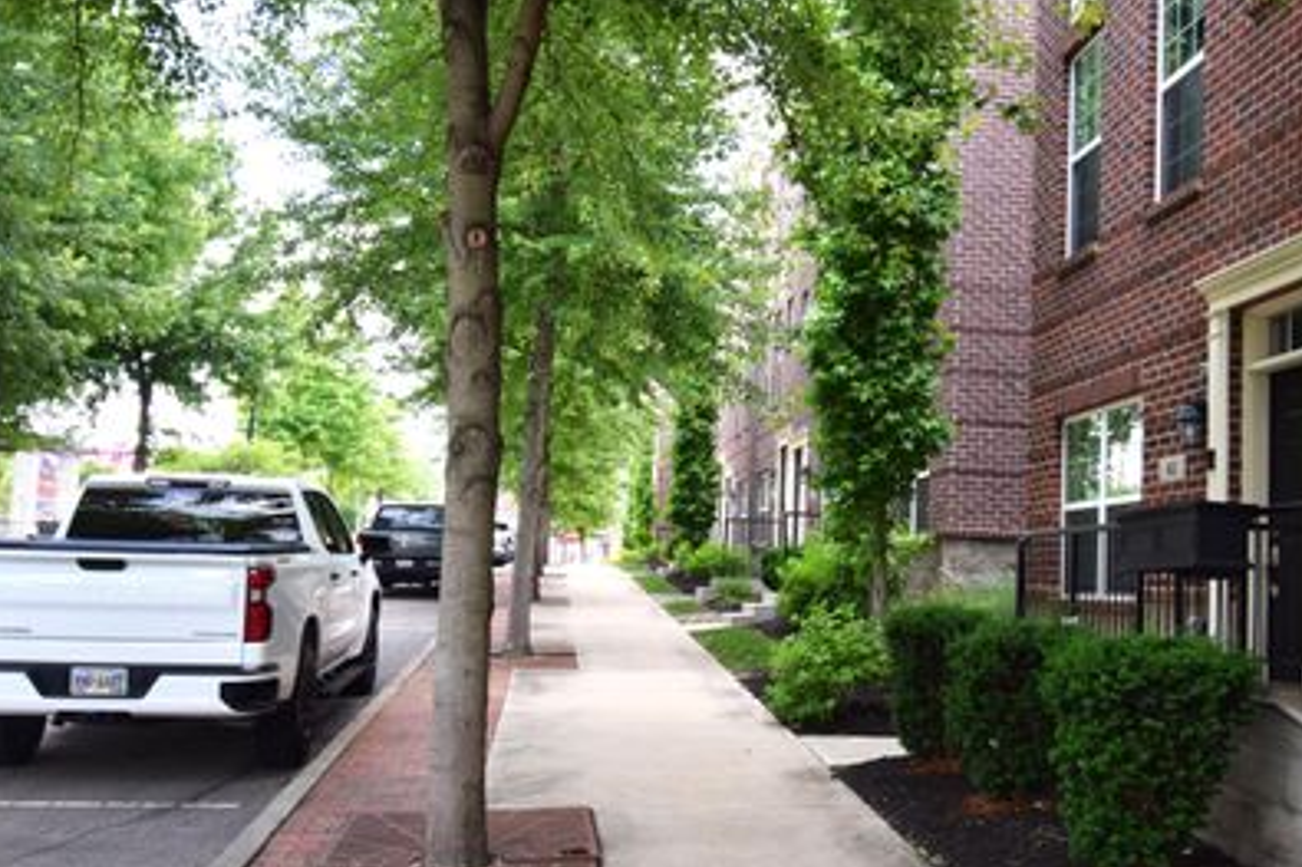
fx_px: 1374
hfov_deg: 50.6
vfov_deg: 35.0
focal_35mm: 38
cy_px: 480
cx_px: 732
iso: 100
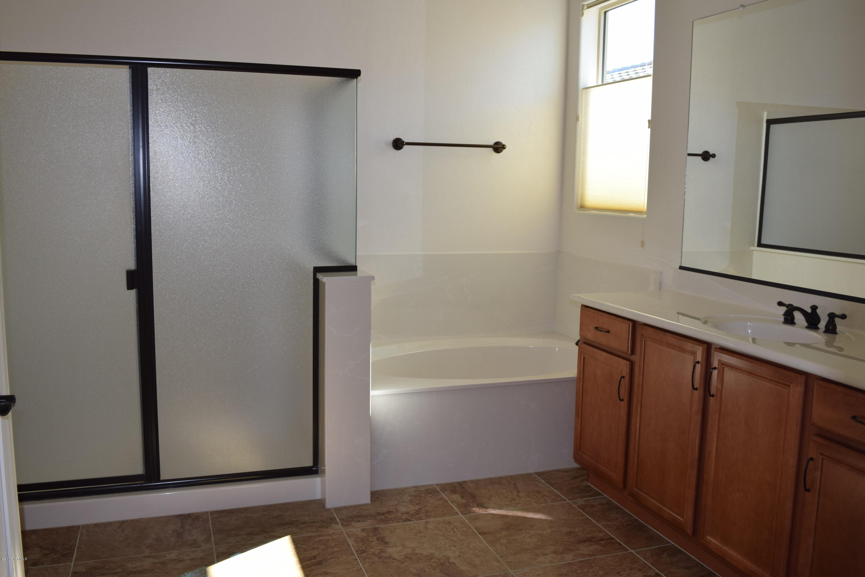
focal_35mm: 33
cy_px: 288
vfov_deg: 40.0
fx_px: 793
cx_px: 432
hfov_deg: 57.2
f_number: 5.6
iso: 360
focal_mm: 22
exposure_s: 1/125
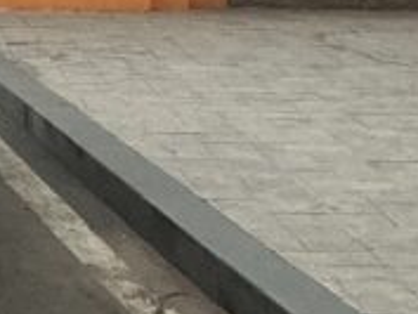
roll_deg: -0.2
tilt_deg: -0.7
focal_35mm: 168
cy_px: -165
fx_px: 2030
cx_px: -234
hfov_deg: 11.2
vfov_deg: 8.6
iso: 160
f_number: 1.8
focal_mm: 3
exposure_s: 1/50
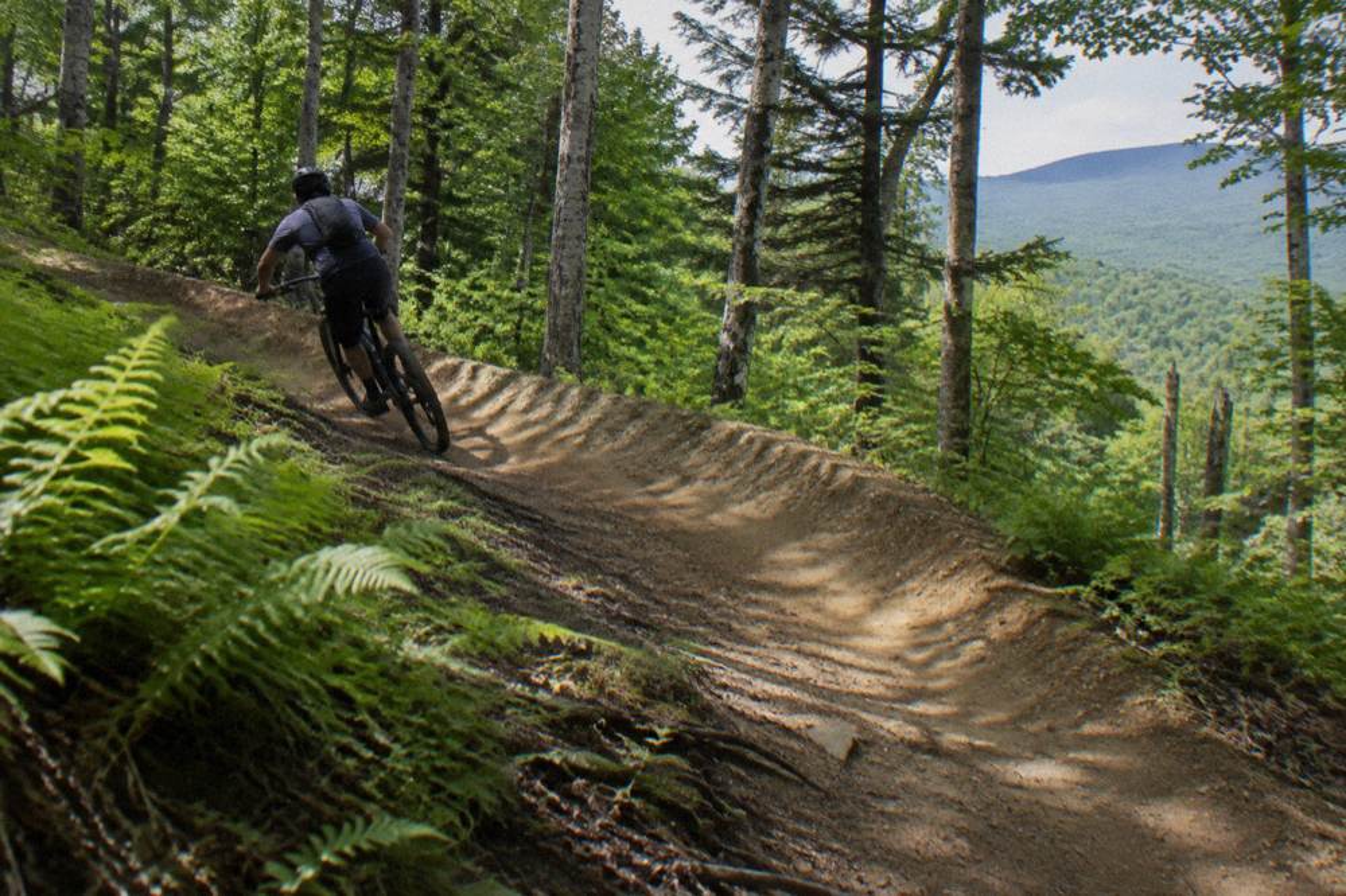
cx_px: 673
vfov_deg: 37.8
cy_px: 448
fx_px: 1308
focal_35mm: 35
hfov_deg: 54.5
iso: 640
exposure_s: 1/400
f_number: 7.1
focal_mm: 35
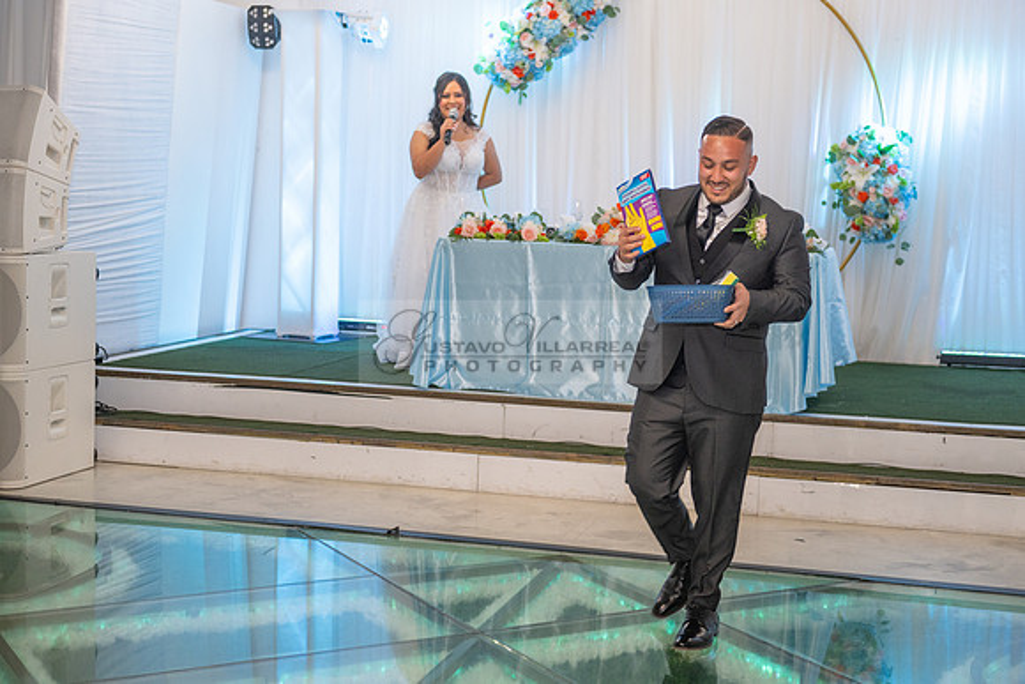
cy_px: 342
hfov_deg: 36.2
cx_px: 512
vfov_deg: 24.6
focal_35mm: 55
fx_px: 1566
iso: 1000
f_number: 3.2
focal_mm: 55
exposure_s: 1/160
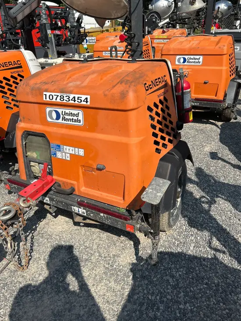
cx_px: 120
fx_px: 241
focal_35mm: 26
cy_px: 160
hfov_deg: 53.1
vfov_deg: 67.3
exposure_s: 1/3968
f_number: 1.5
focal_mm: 5.7
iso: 50
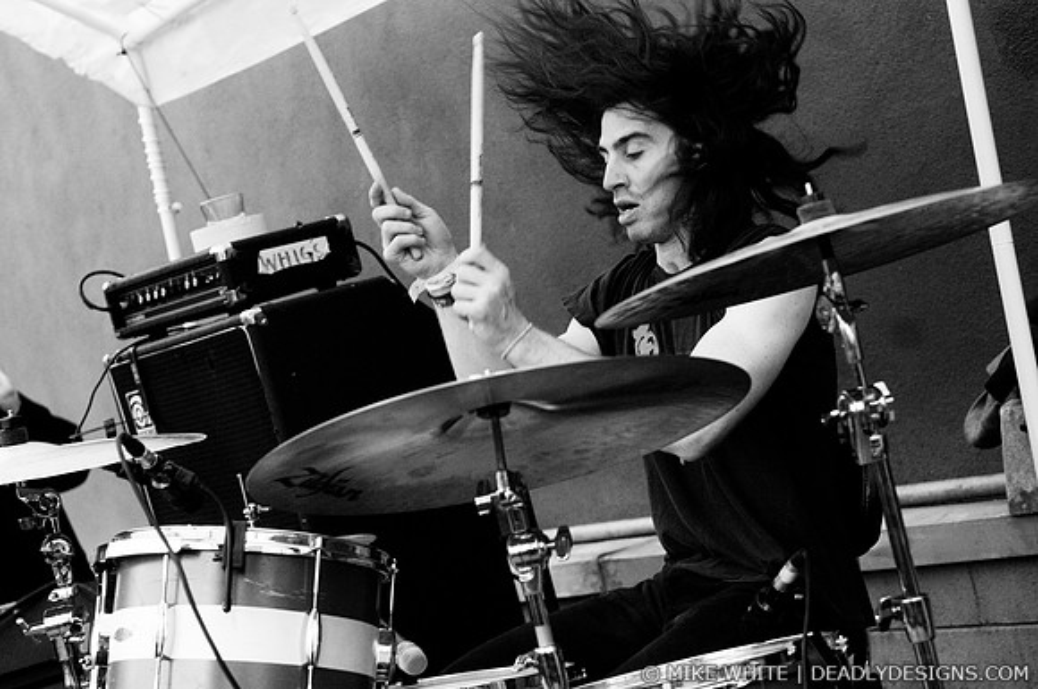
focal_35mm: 78
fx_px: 2246
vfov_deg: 17.4
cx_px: 519
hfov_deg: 26.0
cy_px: 344
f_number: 4
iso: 500
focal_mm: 52
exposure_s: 1/200
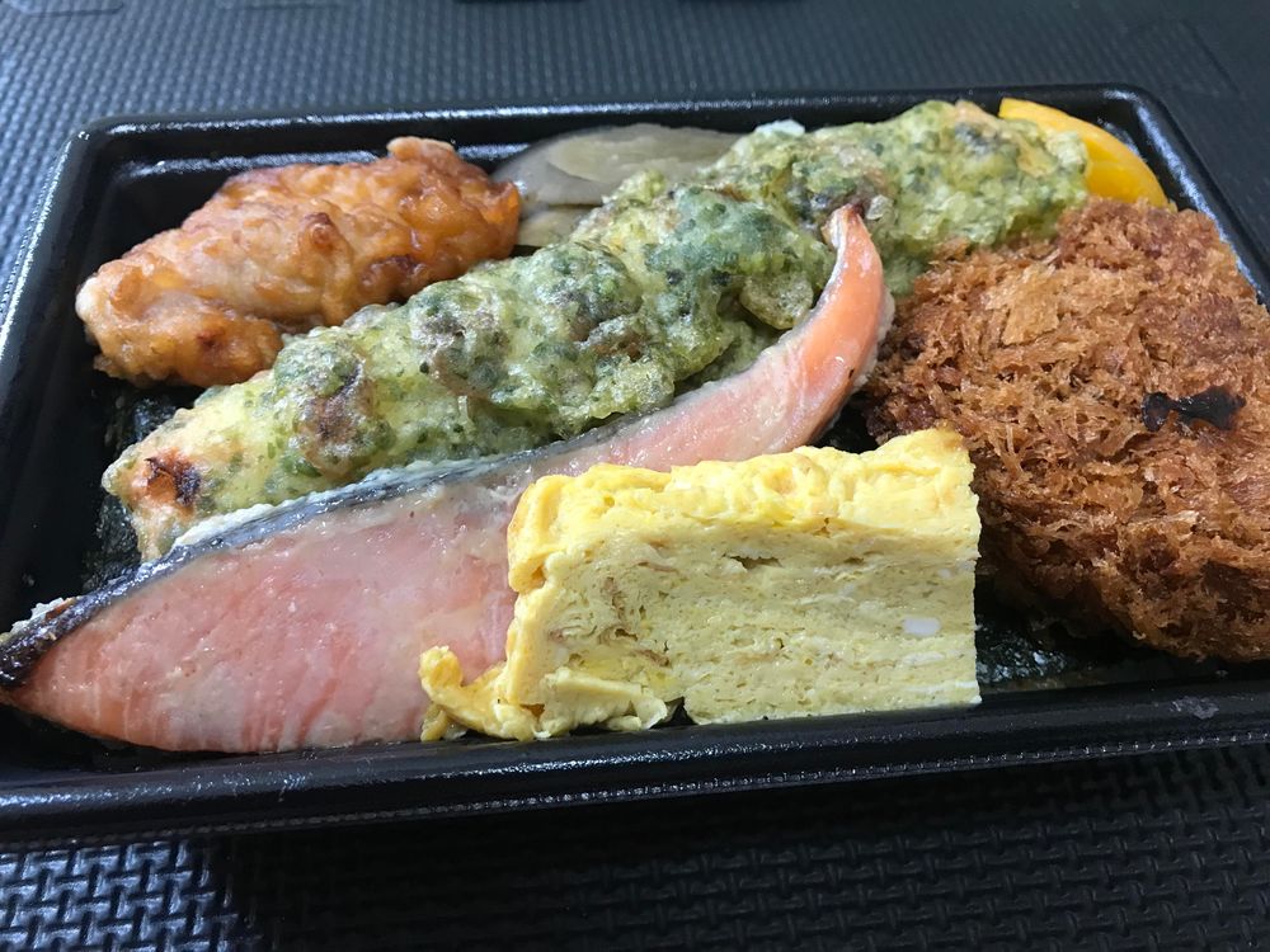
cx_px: 635
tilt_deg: -53.1
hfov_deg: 63.4
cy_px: 476
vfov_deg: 49.7
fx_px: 1027
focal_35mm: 28
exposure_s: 1/15
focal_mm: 3.99
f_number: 1.8
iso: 50
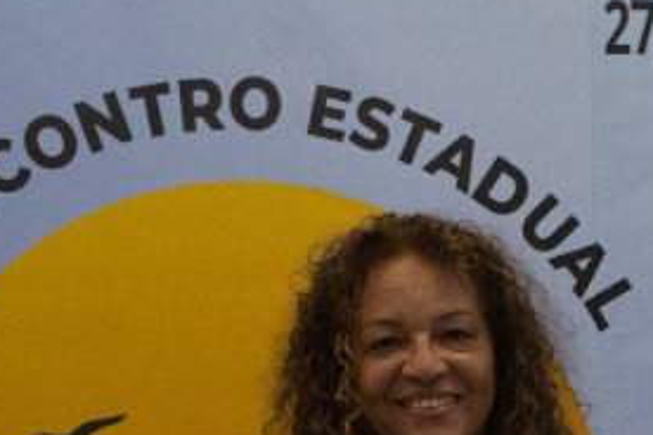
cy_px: 881
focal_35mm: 152
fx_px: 2757
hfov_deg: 13.0
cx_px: 856
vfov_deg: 8.5
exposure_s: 1/125
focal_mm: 35
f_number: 5.6
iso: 16000
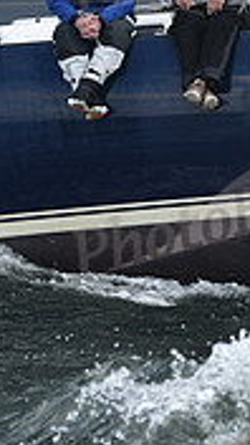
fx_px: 3182
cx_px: 561
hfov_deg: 4.4
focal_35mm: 270
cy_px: 47
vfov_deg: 8.0
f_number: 5.6
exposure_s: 1/1000
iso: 320
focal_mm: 78
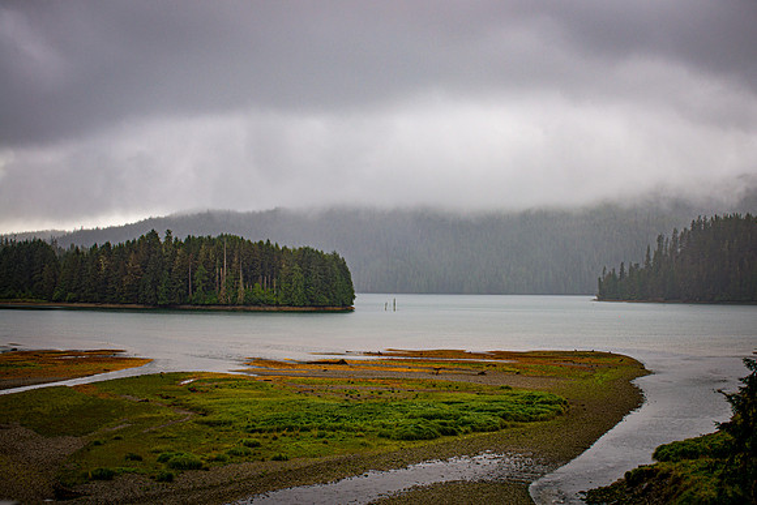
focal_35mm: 72
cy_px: 255
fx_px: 1518
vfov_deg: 18.9
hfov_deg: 28.0
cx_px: 387
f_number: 2.8
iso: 200
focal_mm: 70
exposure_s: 1/500
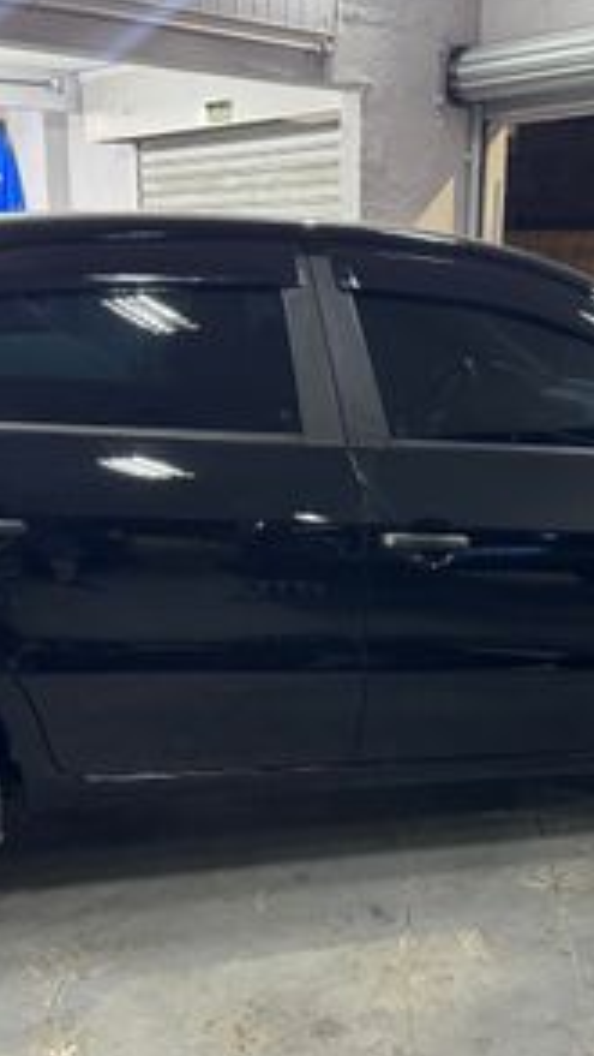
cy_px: 551
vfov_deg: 48.3
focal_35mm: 42
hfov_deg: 28.4
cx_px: 320
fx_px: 1175
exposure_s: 1/40
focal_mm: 6.76
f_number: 1.78
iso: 1000
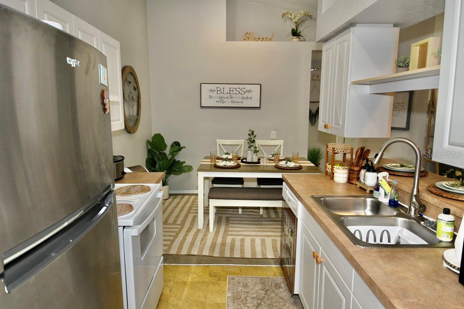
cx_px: 232
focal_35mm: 22
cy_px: 154
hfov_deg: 78.6
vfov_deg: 57.2
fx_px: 283
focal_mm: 15
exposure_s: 1/80
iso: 800
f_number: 4
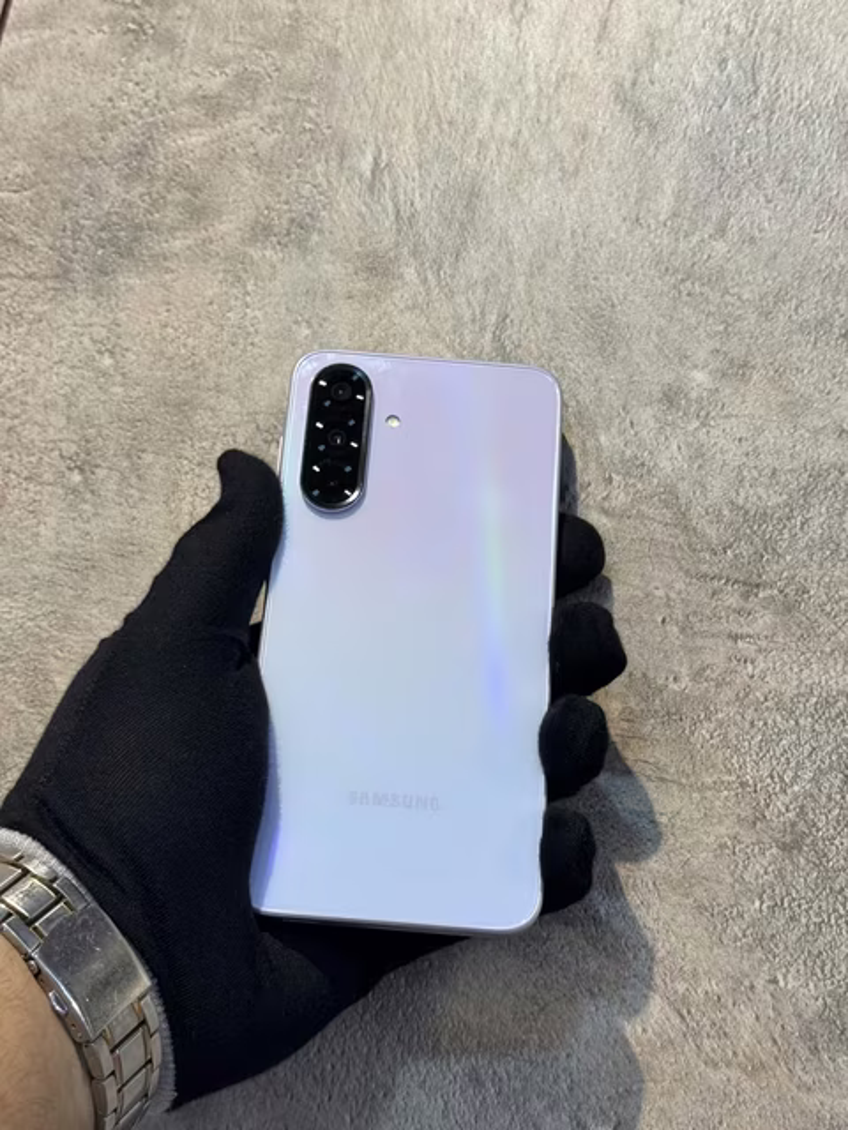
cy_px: 565
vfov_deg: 39.7
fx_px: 1568
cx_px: 424
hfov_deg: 30.3
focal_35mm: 48
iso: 64
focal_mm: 6.76
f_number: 1.78
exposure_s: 1/50
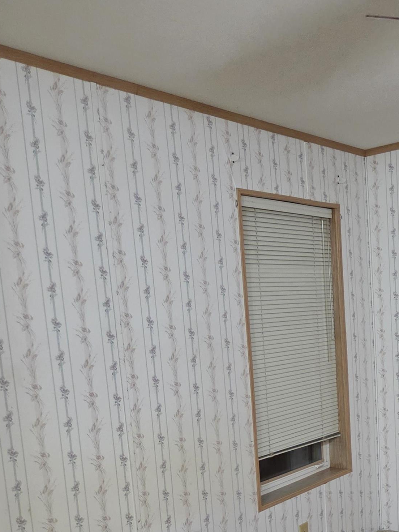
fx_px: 738
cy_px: 397
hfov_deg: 25.6
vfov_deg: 38.7
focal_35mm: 48
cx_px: 533
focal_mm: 5.4
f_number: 1.8
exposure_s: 1/120
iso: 800
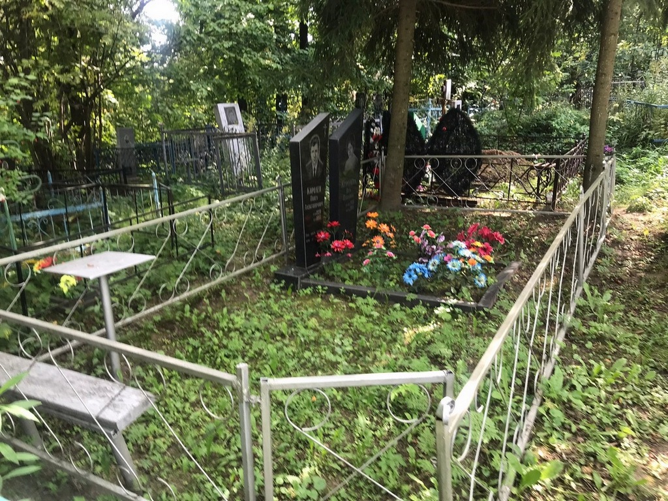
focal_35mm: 28
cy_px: 250
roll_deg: +0.3
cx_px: 334
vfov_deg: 49.7
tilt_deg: -12.0
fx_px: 540
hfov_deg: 63.4
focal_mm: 3.99
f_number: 1.8
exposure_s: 1/60
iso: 25
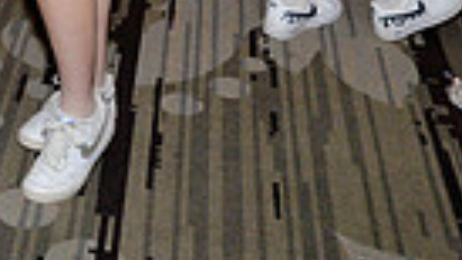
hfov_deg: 20.4
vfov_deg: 10.4
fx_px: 1225
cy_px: -368
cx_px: -37
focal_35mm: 100
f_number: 8
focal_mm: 29
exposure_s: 1/80
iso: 6400
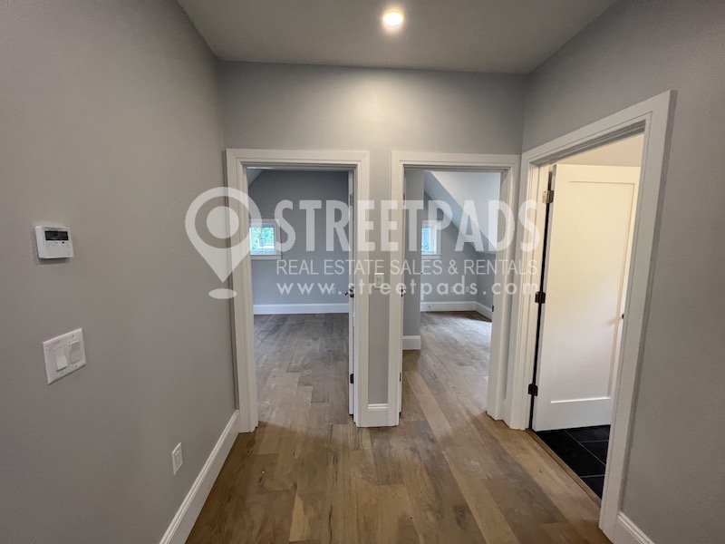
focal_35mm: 13
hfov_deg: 106.2
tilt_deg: -4.3
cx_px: 362
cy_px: 272
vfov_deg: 89.9
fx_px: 272
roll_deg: +1.5
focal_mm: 1.57
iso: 160
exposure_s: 1/120
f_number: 1.8
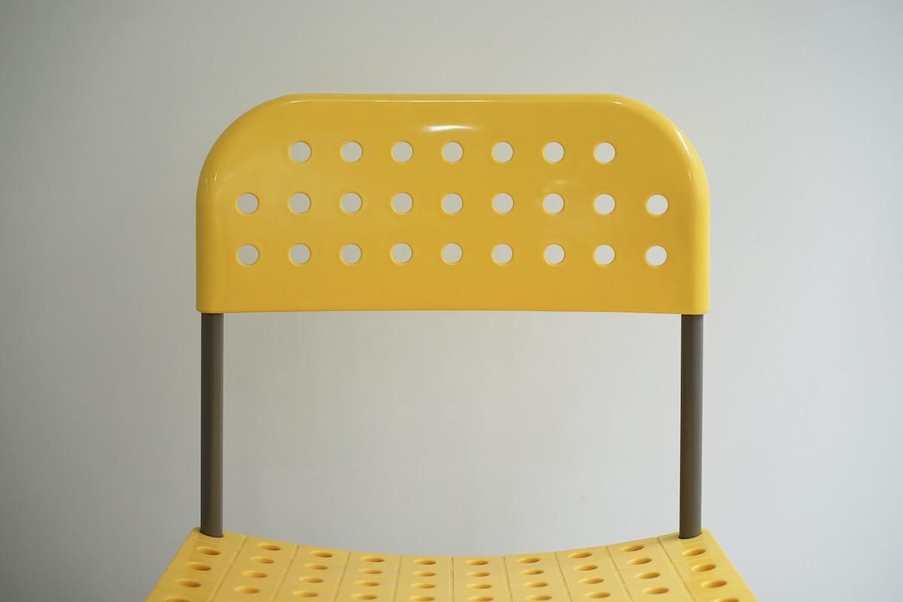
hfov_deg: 36.2
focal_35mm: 55
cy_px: 301
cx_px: 452
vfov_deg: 24.6
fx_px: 1379
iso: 320
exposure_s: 1/100
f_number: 3.5
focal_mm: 55
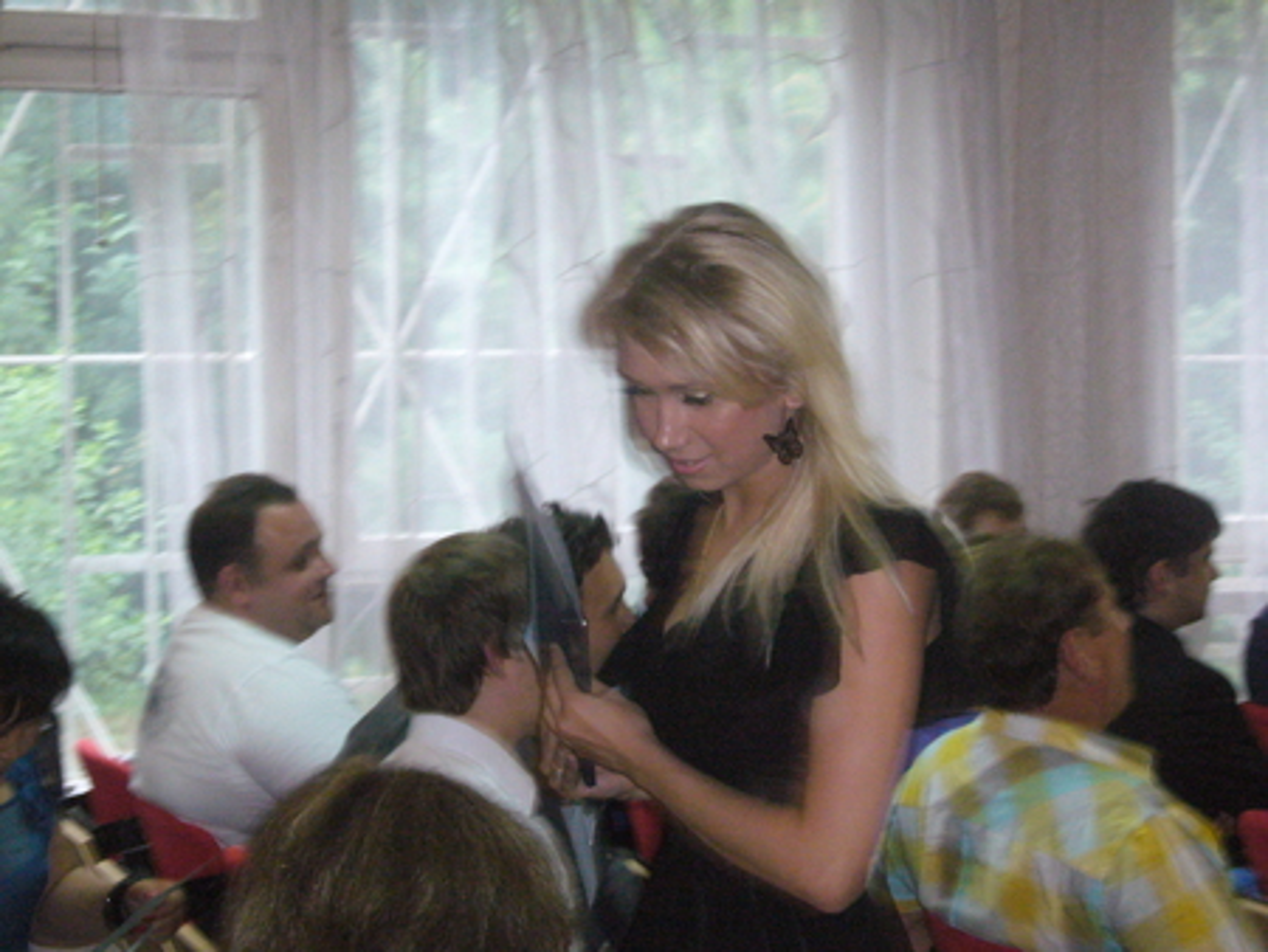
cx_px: 634
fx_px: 2932
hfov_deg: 24.4
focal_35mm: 80
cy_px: 476
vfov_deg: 18.5
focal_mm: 13.2
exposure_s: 1/30
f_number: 4.8
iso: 400
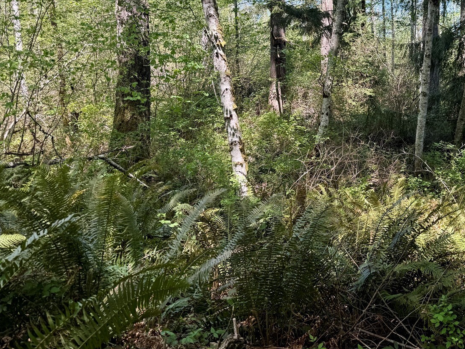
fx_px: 470
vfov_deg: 40.1
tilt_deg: -0.9
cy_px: 109
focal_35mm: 35
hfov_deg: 51.3
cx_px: 321
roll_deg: +1.1
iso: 80
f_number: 1.78
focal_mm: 6.76
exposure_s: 1/410
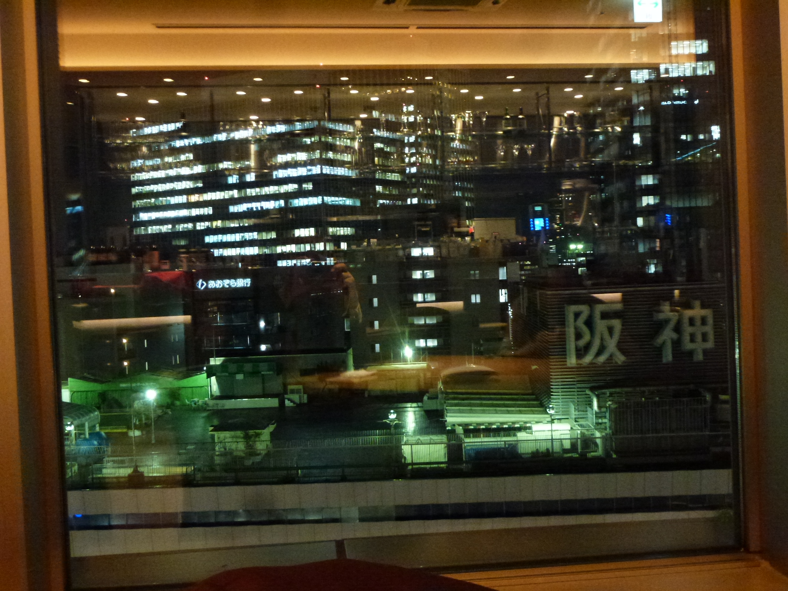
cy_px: 296
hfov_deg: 45.8
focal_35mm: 41
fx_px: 933
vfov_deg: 35.1
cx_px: 394
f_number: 3.9
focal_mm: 7.4
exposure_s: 1/8
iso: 1000
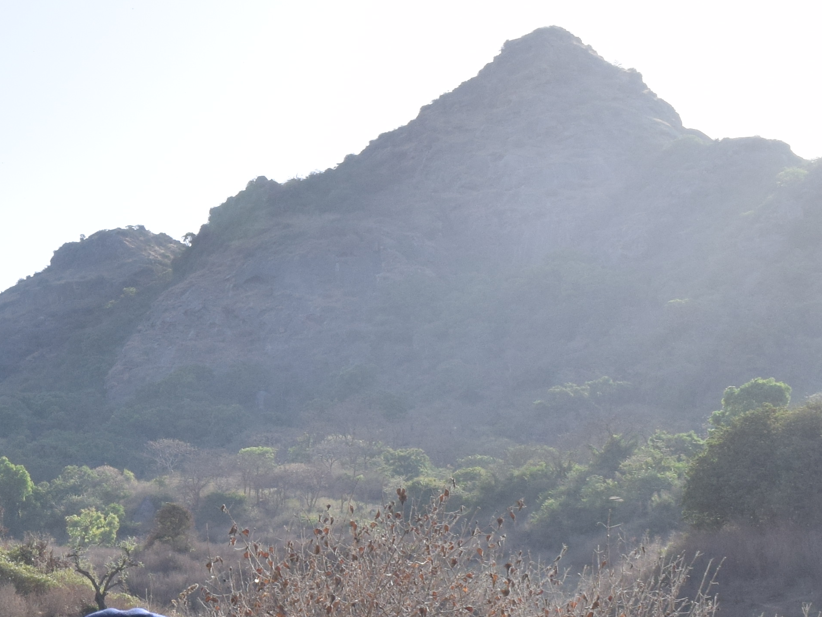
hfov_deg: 21.5
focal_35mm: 82
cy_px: 493
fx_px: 1947
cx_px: -247
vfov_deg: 17.8
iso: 400
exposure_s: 1/500
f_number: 11
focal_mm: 18
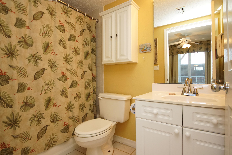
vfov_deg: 67.4
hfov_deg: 90.0
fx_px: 116
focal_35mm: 18
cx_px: 116
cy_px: 78
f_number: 4.5
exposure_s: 1/160
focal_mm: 12
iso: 1600
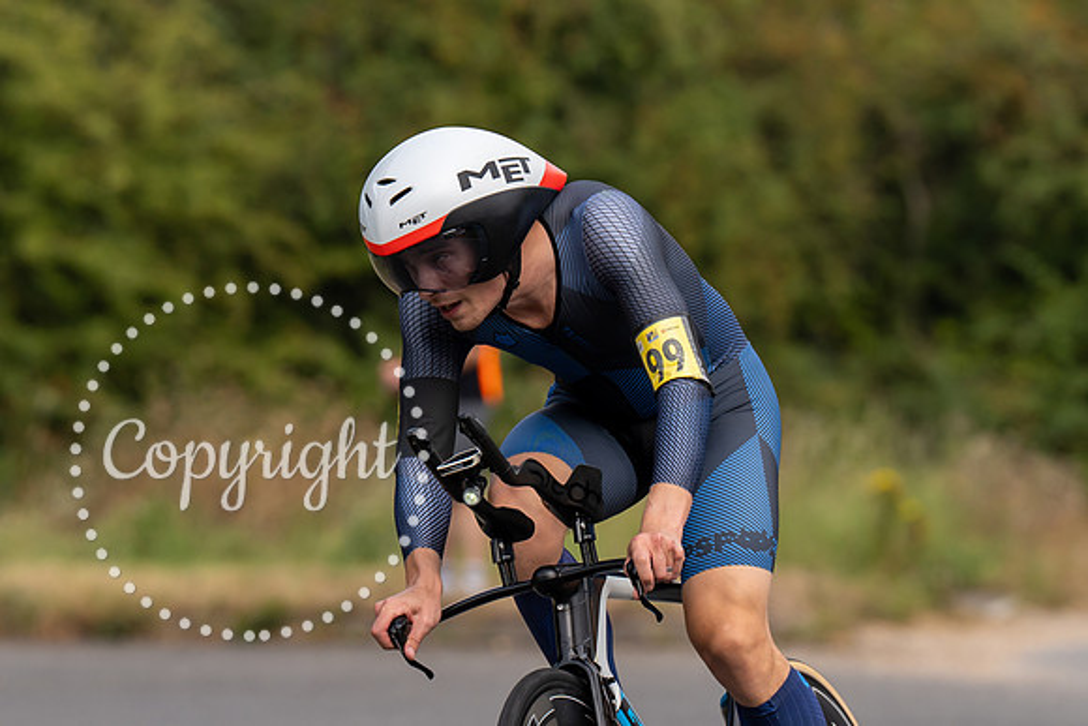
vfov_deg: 3.4
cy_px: 355
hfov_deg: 5.1
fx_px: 12230
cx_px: 545
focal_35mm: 405
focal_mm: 200
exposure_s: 1/1000
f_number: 4
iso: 200
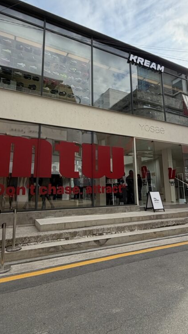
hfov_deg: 53.6
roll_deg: +0.9
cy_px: 157
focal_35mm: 21
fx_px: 186
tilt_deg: +11.1
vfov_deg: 83.8
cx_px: 92
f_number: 2.2
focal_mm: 2.22
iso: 40
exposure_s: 1/717
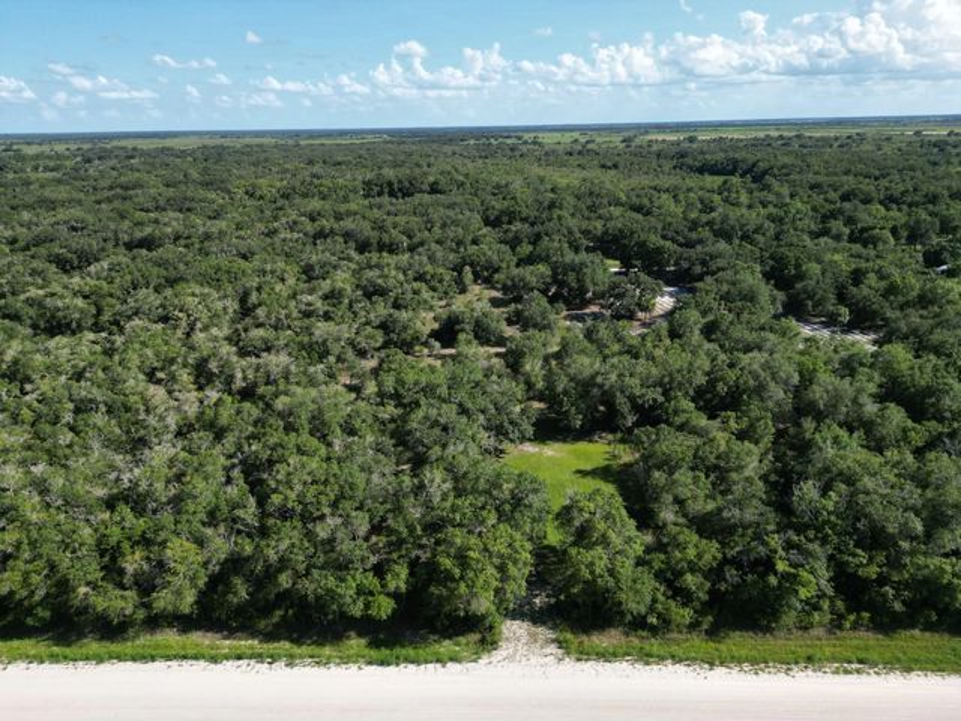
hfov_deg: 71.6
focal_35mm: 24
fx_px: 666
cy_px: 360
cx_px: 480
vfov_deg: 56.8
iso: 100
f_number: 1.7
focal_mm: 6.72
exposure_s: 1/2000
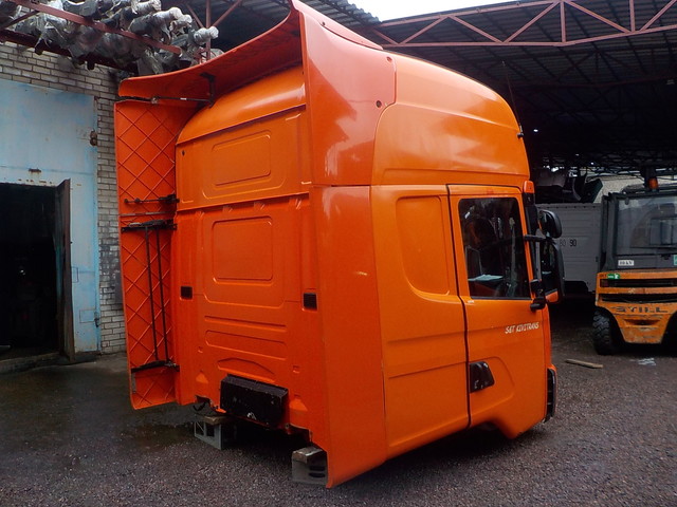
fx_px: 587
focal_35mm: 30
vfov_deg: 46.8
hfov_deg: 60.0
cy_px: 254
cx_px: 338
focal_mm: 4.1
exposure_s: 1/30
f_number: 3.3
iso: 200
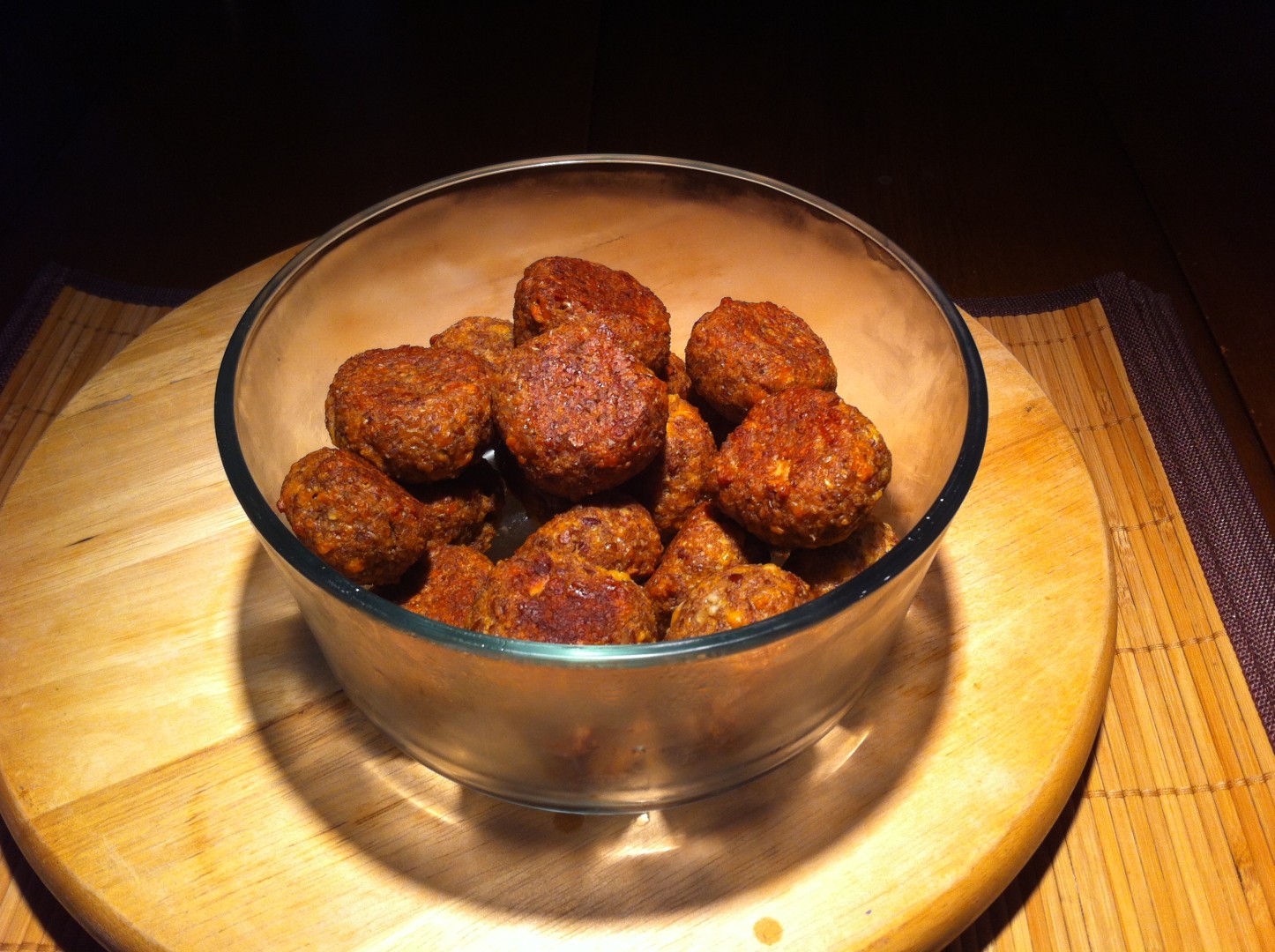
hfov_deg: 52.7
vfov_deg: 40.6
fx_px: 1287
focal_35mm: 35
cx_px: 638
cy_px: 476
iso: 80
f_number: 2.8
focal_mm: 3.85
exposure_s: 1/20
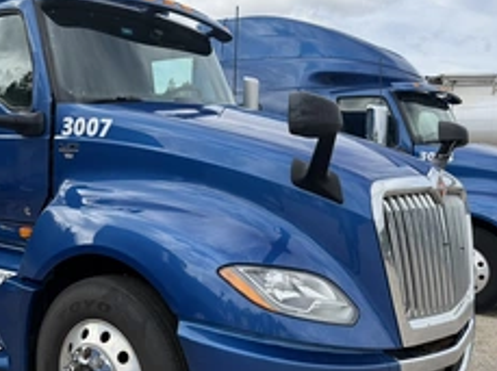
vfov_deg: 34.3
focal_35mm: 42
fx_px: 602
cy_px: 187
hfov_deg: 43.1
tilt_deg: -5.3
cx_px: 111
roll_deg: +2.7
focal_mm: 6.76
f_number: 1.78
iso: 100
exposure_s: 1/3584
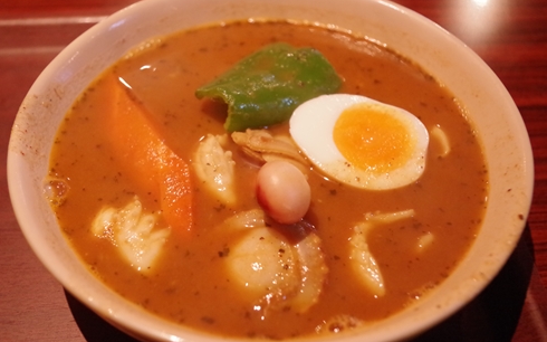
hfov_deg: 46.0
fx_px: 644
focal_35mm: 43
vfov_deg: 29.7
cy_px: 174
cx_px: 273
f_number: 4
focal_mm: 28.13
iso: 3200
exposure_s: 1/50
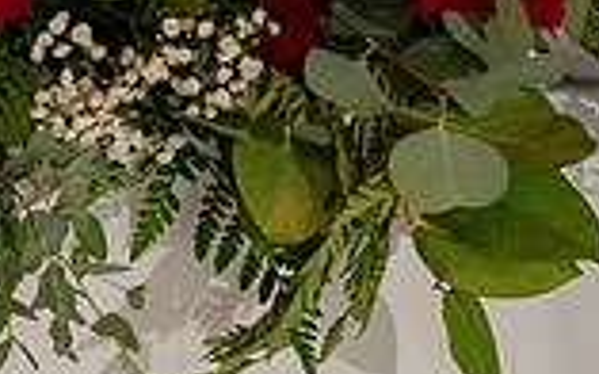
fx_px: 5418
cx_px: -206
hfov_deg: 6.3
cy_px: 716
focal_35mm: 332
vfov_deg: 3.9
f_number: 4
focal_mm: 88
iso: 1000
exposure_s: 1/80
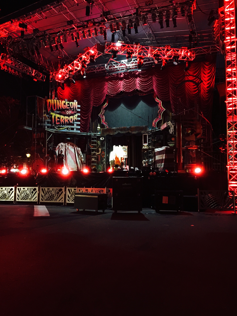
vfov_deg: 61.7
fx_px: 265
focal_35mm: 29
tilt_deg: +4.5
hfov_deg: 48.2
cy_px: 158
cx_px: 118
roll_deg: -0.4
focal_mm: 4.15
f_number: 2.2
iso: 250
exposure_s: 1/4
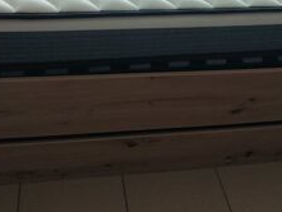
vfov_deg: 28.6
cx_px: 151
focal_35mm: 50
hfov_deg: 38.2
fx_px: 408
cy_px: 45
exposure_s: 1/100
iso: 535
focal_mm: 7.01
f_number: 1.69
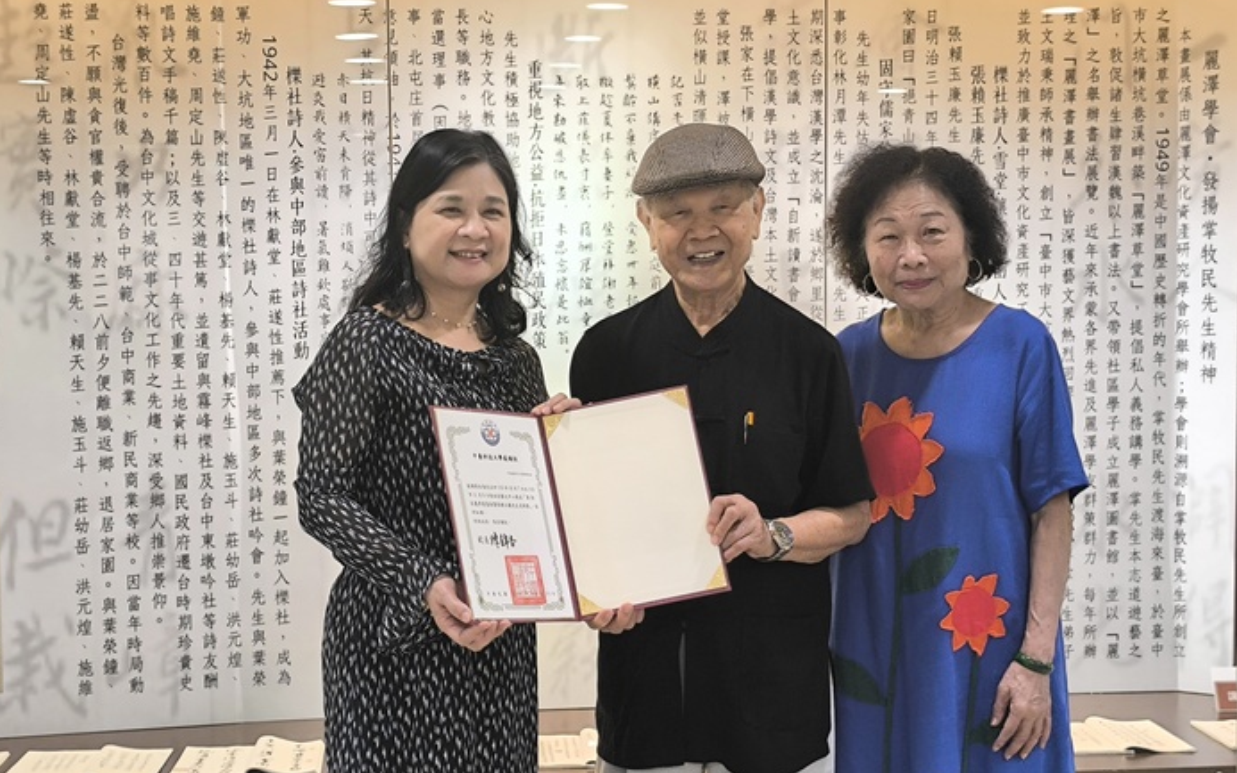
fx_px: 2023
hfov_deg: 34.0
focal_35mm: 60
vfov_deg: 21.6
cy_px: 431
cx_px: 614
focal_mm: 6.14
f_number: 1.65
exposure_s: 1/120
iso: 400
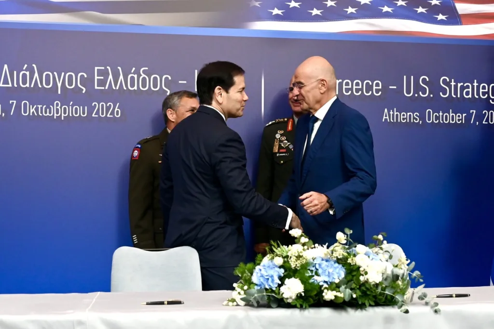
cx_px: 247
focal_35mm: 30
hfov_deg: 61.1
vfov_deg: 43.0
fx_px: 419
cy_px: 164
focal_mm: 30.5
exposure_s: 1/640
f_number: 3.2
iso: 2000
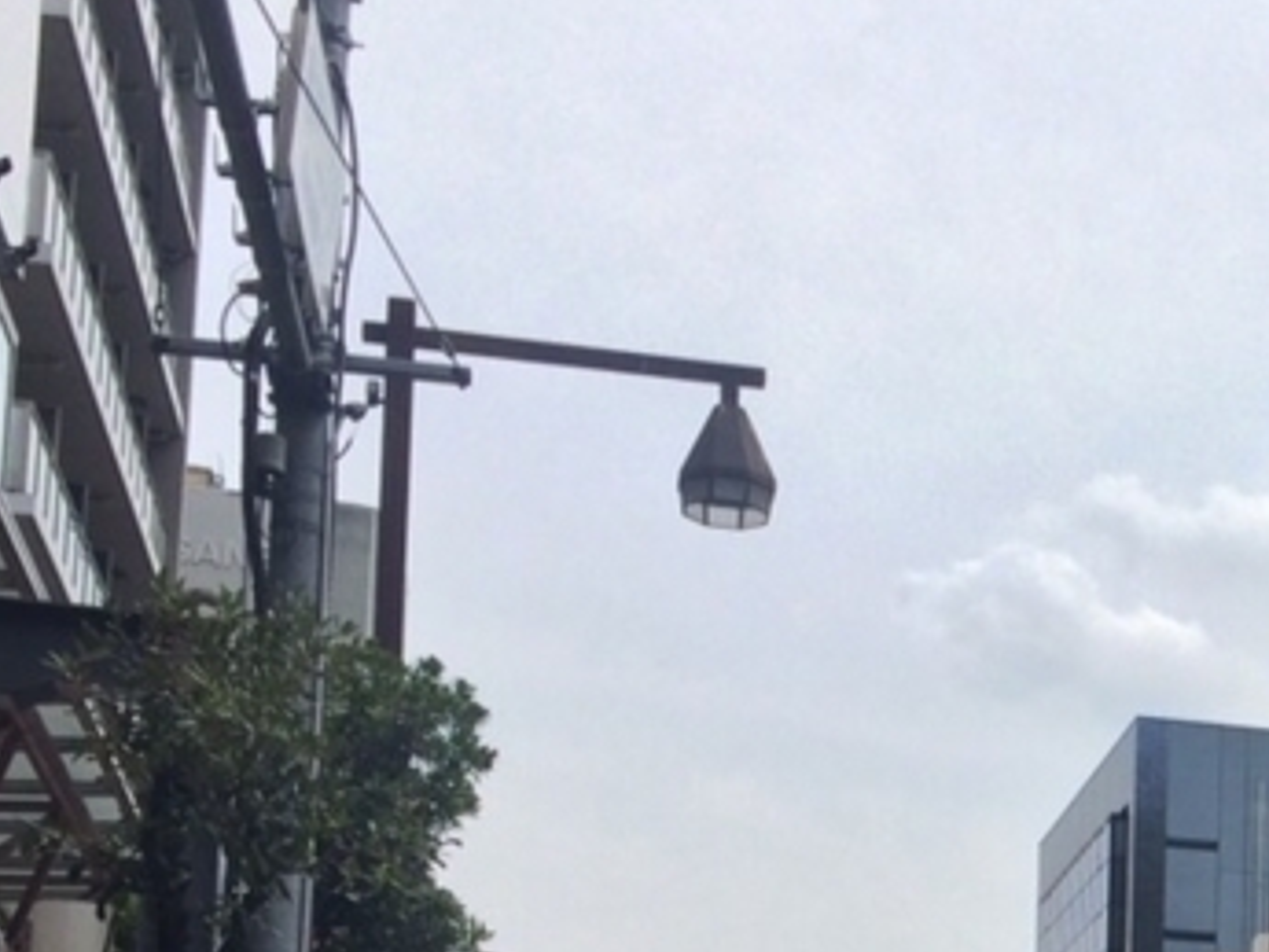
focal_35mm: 86
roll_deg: -0.3
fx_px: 3154
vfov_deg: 16.4
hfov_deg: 20.9
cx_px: 1604
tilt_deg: +3.2
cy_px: 1187
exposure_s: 1/1953
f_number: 2.2
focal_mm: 4.15
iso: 32
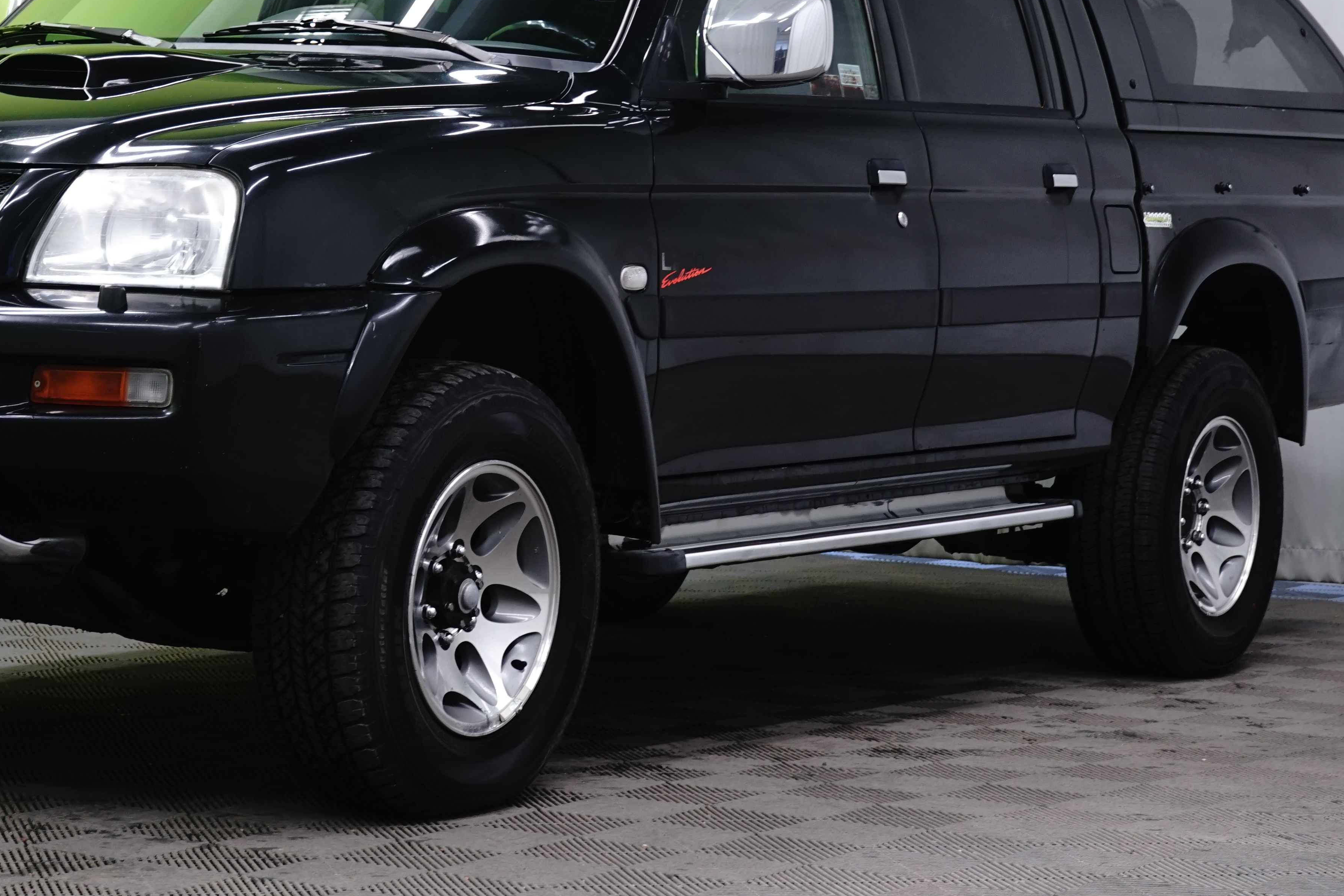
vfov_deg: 12.9
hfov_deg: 19.2
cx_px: 442
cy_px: 194
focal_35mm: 106
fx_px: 3957
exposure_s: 1/6
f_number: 8
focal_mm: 63
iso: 500
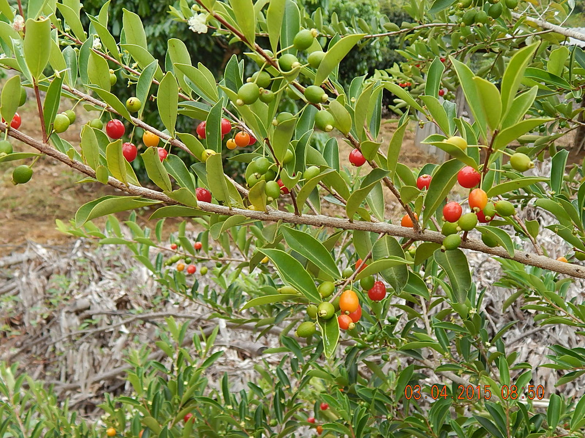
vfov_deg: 33.6
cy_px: 219
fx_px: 727
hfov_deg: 43.9
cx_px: 292
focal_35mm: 43
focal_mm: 7.7
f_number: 3.6
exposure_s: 1/250
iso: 125
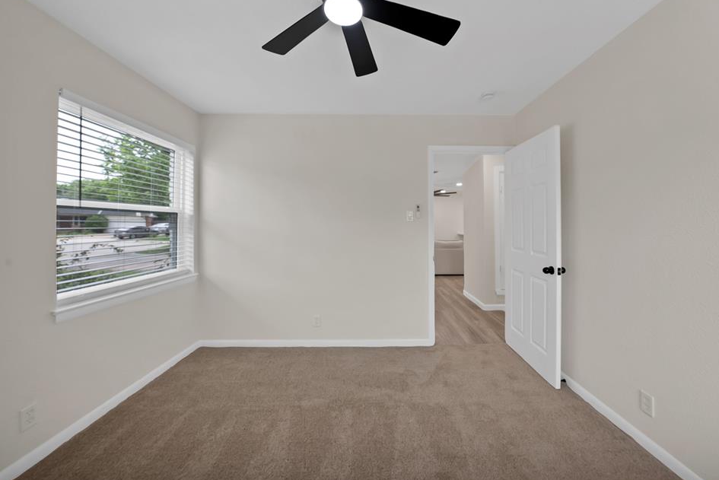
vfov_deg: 85.4
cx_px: 377
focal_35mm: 13
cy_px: 227
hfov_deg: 108.2
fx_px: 260
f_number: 9
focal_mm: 12
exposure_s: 1/8
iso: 640
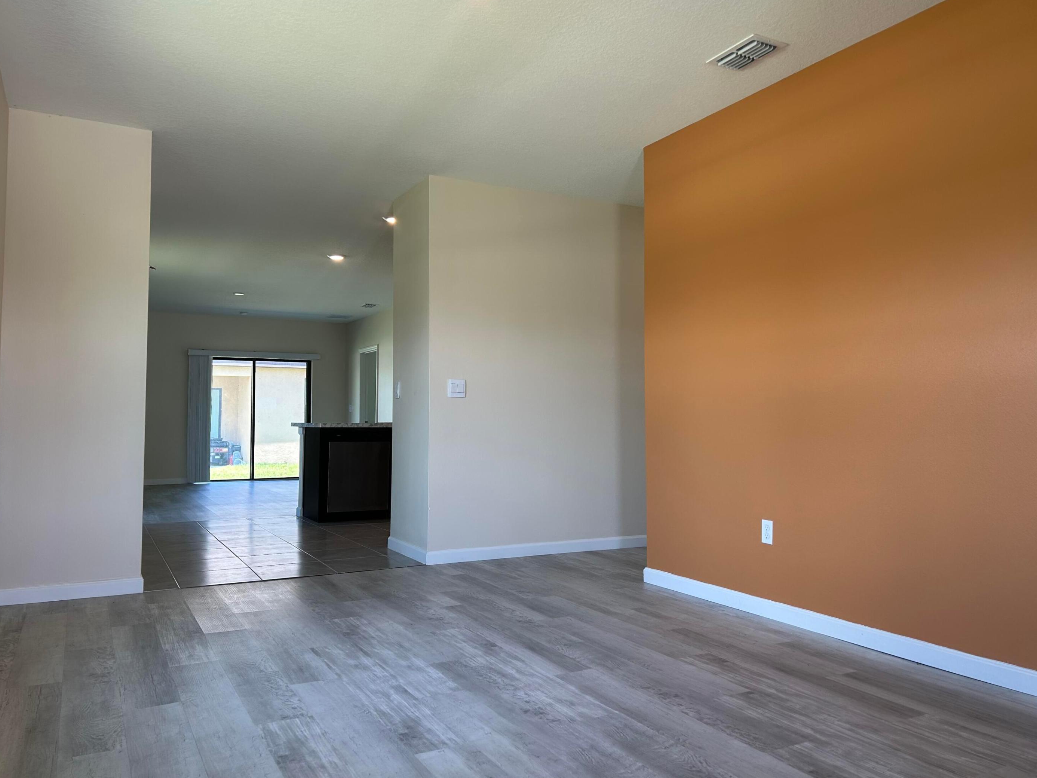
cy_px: 376
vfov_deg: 51.3
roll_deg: +0.0
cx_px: 504
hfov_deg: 65.3
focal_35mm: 27
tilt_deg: +3.8
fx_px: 809
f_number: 1.5
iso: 50
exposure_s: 1/132
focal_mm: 5.7
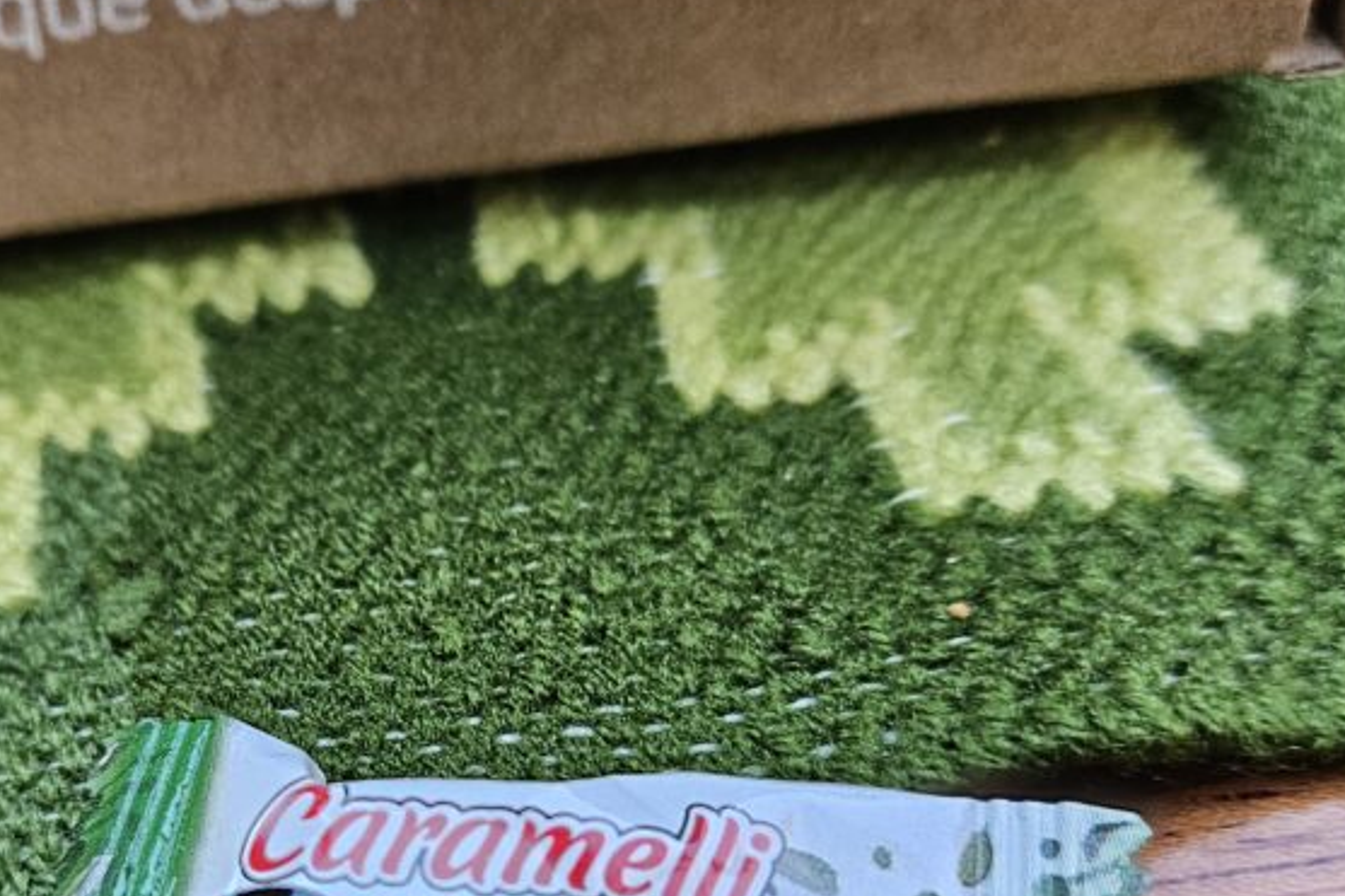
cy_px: 741
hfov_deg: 43.9
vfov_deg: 29.7
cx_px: 444
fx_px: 1643
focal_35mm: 44
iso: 160
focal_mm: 5.4
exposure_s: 1/120
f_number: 1.8
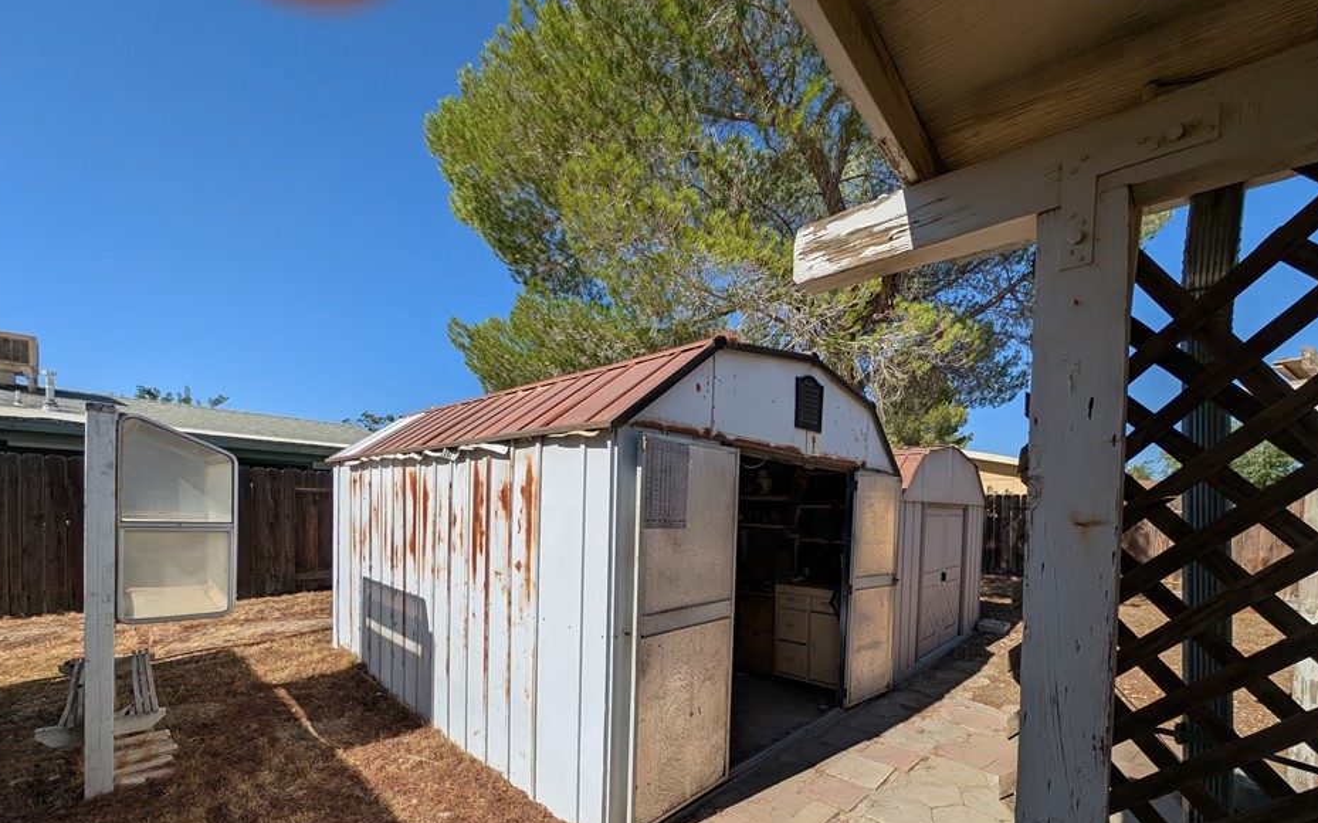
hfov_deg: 105.2
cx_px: 702
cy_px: 522
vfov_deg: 77.0
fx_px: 503
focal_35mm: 14
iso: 41
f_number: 1.95
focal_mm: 2.23
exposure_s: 1/2625
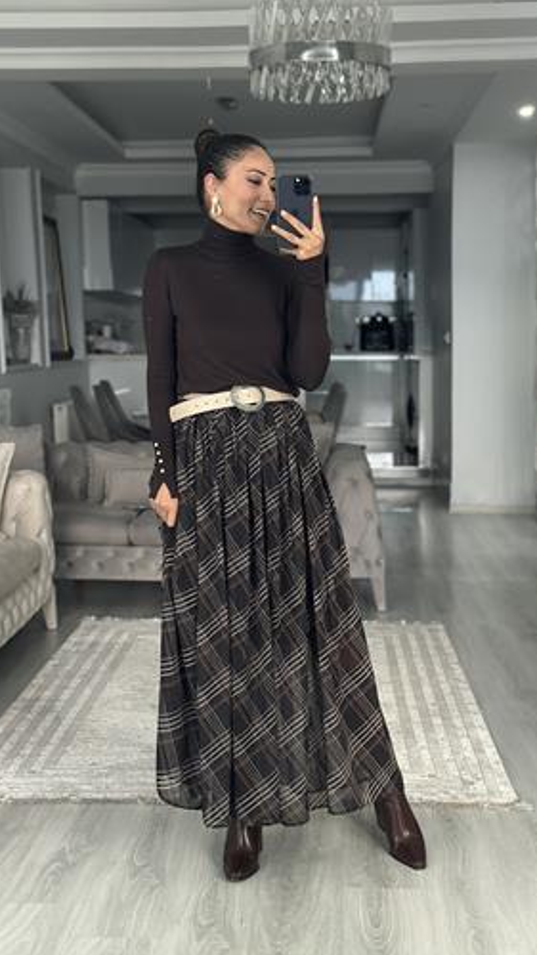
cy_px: 478
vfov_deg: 39.2
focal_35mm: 53
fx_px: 1343
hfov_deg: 22.6
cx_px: 256
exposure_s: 1/43
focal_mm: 6.86
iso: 400
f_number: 1.78
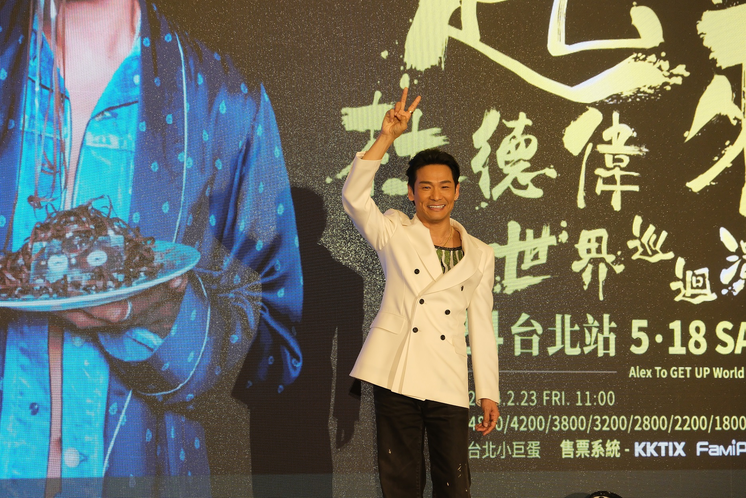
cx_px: 373
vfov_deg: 16.5
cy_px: 249
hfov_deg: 24.5
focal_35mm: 83
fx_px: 1720
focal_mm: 55
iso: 1600
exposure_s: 1/160
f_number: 4
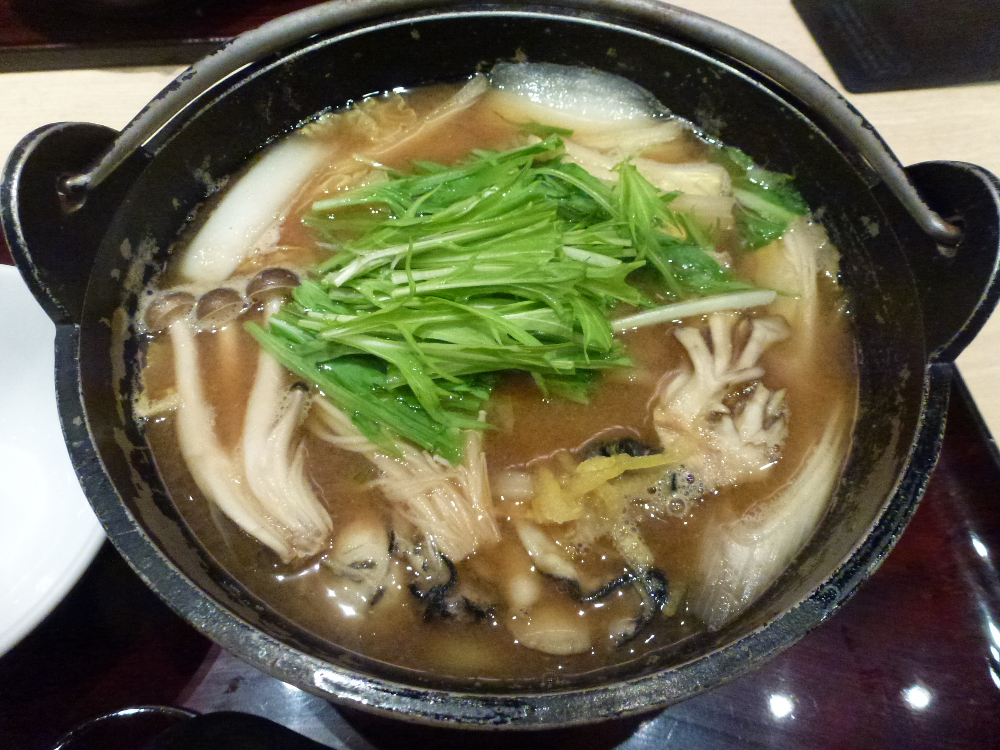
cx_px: 500
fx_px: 693
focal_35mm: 24
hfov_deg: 71.6
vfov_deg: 56.8
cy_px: 375
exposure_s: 1/50
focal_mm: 4.3
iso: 800
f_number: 3.3
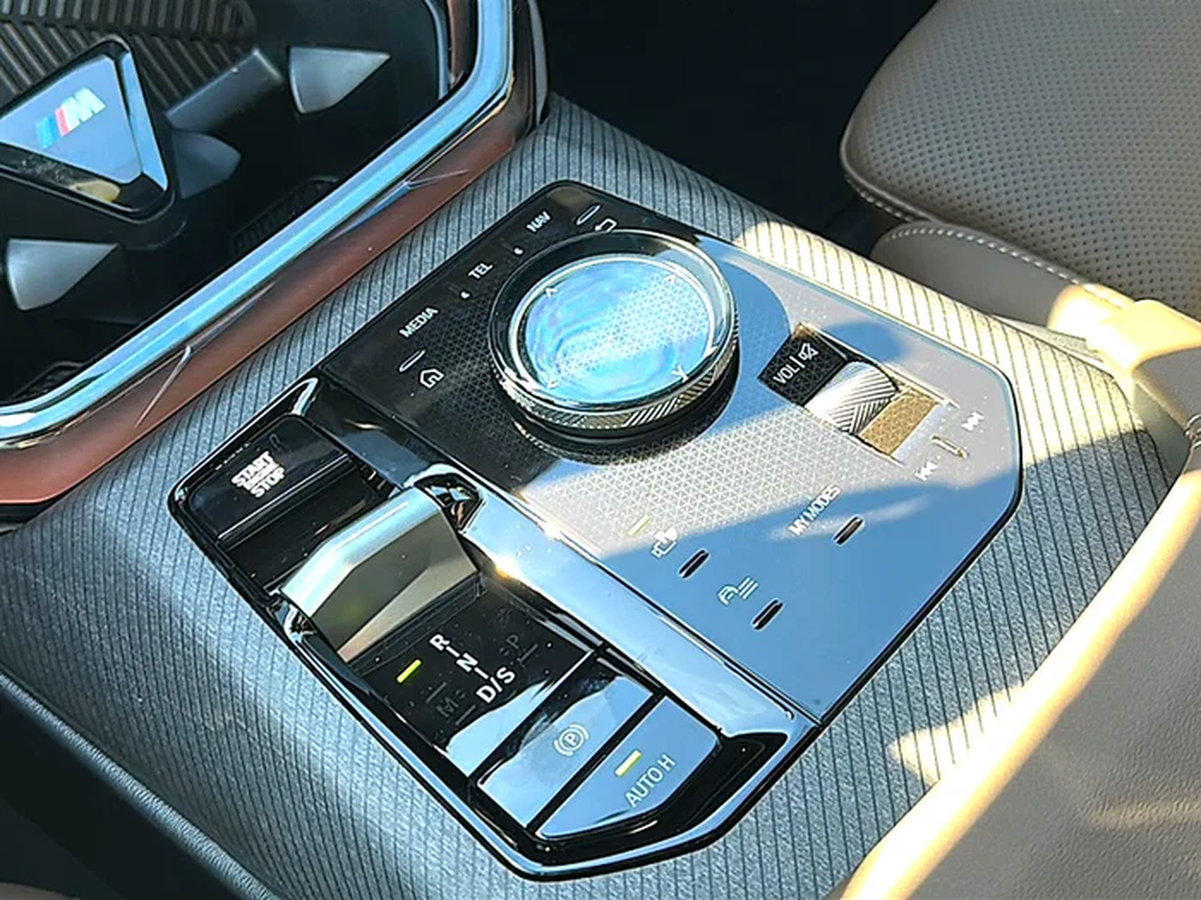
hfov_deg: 51.4
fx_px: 1249
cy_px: 450
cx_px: 600
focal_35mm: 36
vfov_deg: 39.7
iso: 80
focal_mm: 6.86
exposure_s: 1/84
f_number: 1.78
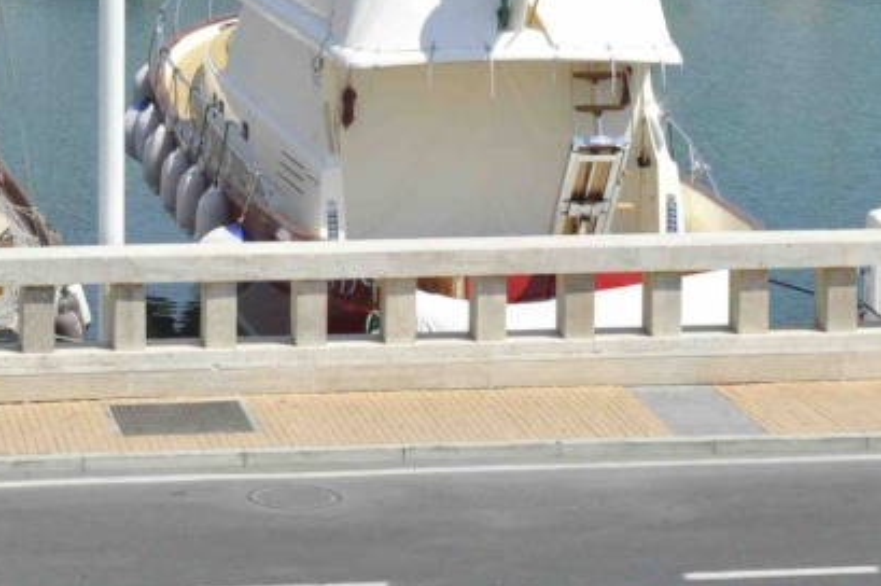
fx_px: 4206
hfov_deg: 12.0
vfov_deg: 7.9
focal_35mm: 172
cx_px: 349
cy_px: -179
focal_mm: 55
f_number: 13
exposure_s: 1/640
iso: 640
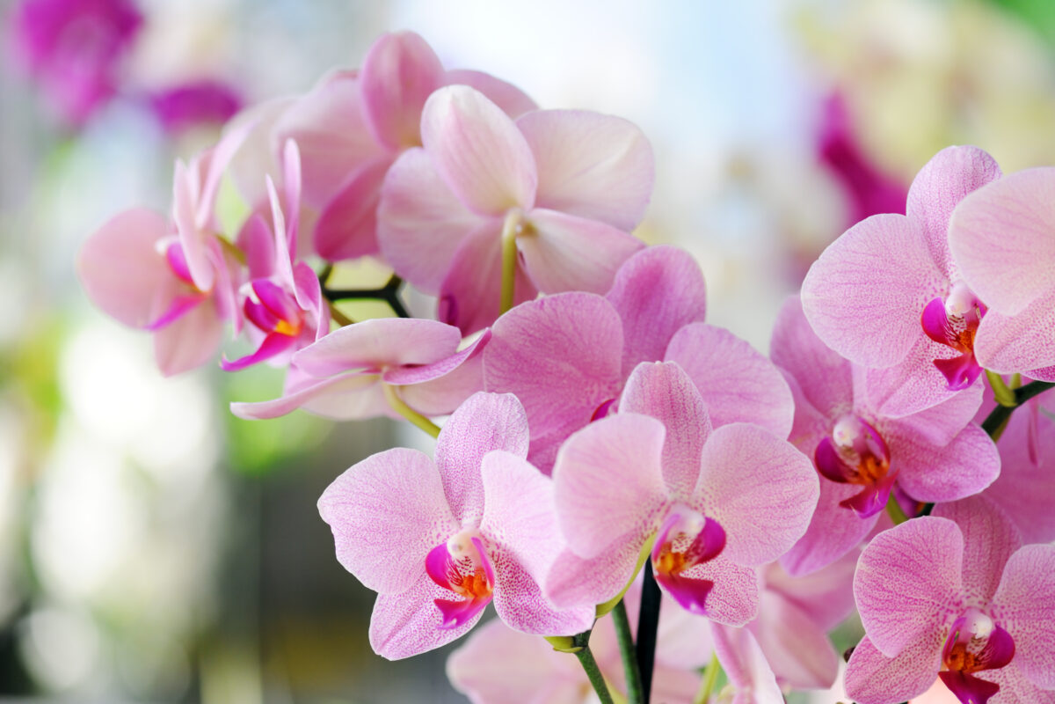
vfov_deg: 13.0
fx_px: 3077
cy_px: 352
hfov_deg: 19.5
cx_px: 528
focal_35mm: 105
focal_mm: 105
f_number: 4.5
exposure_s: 1/100
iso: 500
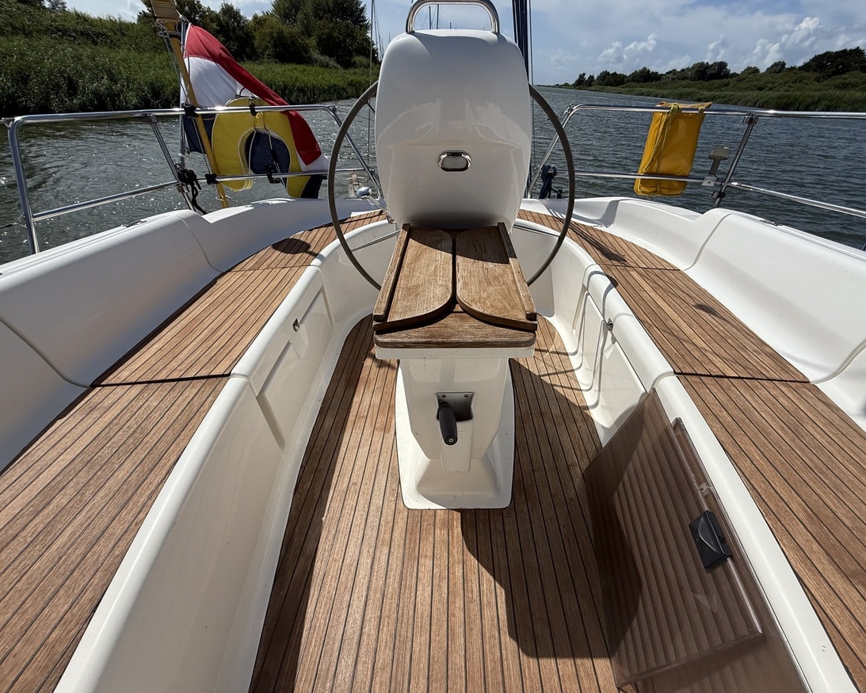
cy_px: 352
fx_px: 385
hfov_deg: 96.7
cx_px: 460
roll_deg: -2.7
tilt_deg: -32.5
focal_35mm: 15
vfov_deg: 84.1
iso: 64
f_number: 2.2
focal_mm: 2.22
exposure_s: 1/5155
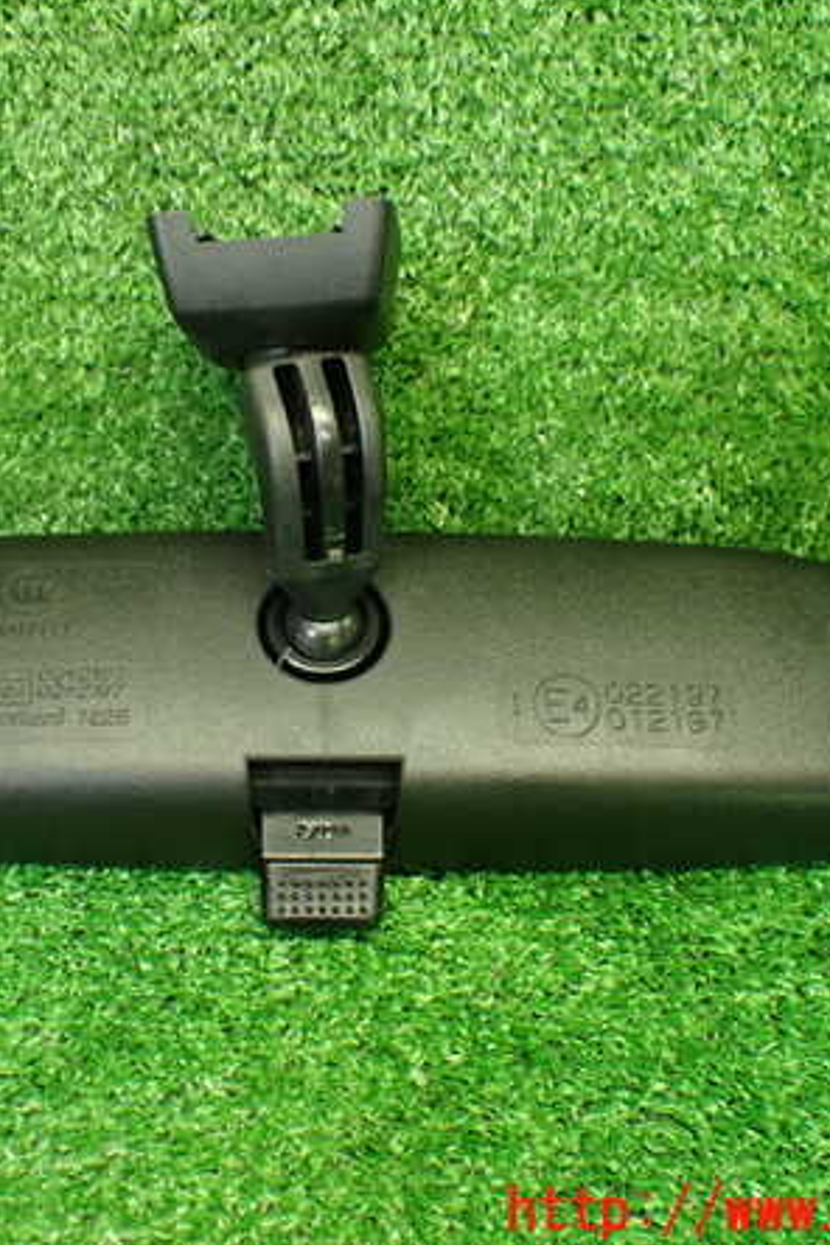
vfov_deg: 43.6
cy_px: 617
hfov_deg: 29.7
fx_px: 1556
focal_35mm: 45
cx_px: 300
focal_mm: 5.79
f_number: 2.4
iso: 800
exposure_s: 1/80
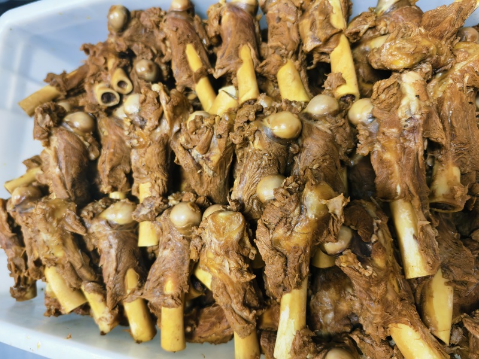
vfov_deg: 58.9
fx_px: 318
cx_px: 240
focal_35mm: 23
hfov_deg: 73.9
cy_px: 180
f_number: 1.57
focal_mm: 5.6
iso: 519
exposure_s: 1/100
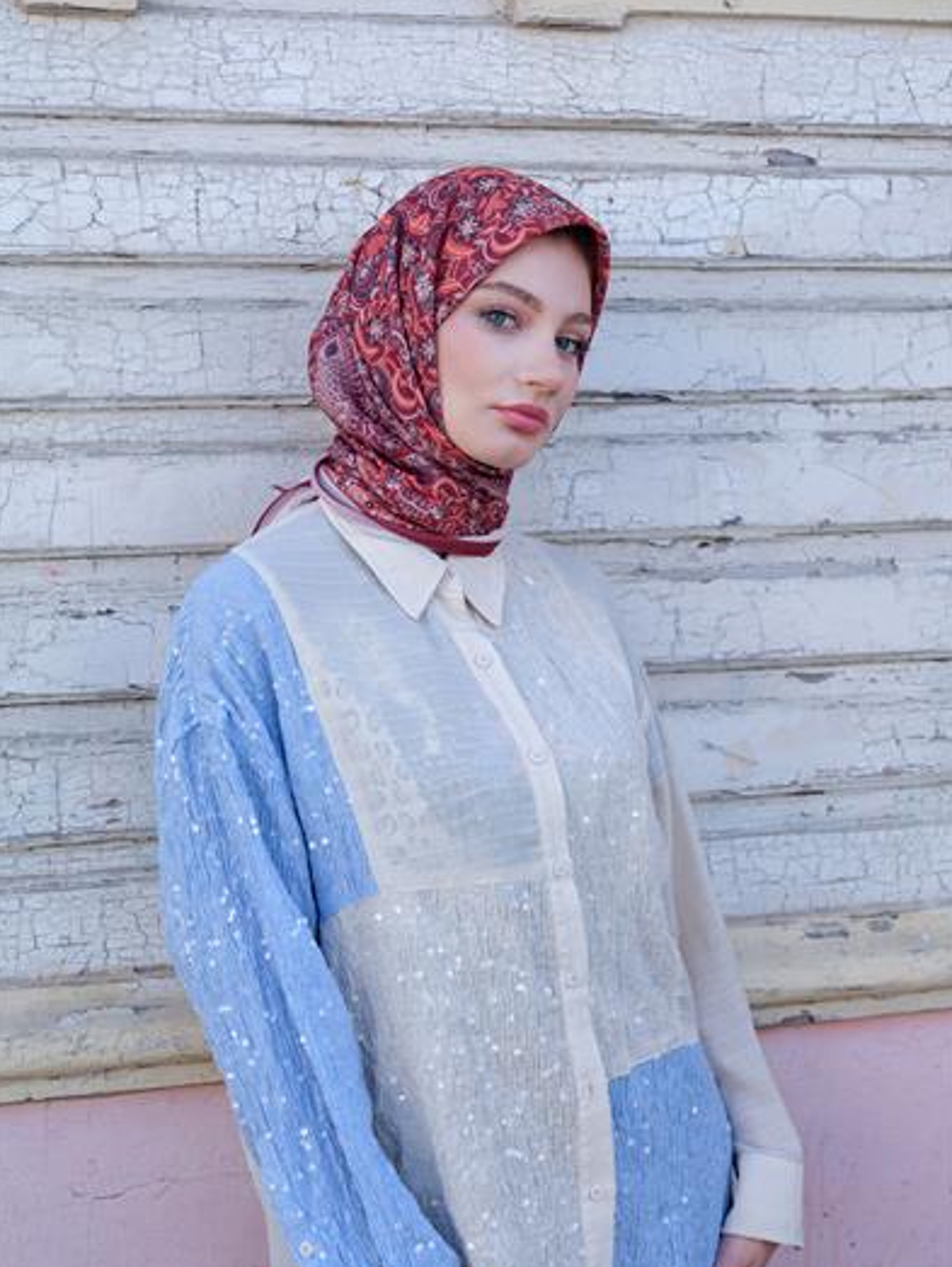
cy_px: 629
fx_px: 2051
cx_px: 475
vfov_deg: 34.3
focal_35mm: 56
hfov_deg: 26.1
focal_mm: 70
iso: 320
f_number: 7.1
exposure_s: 1/120
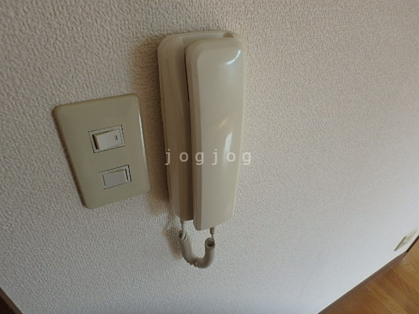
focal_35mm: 21
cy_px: 157
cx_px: 210
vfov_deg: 63.4
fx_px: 254
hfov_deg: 79.0
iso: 200
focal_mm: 3.7
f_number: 3.5
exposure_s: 1/60
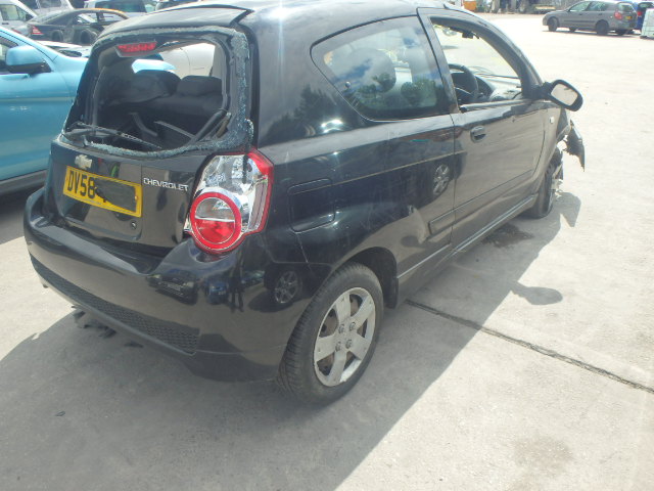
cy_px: 246
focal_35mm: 28
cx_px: 327
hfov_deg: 63.4
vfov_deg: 49.7
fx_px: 529
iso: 125
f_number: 3.9
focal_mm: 5
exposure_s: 1/640
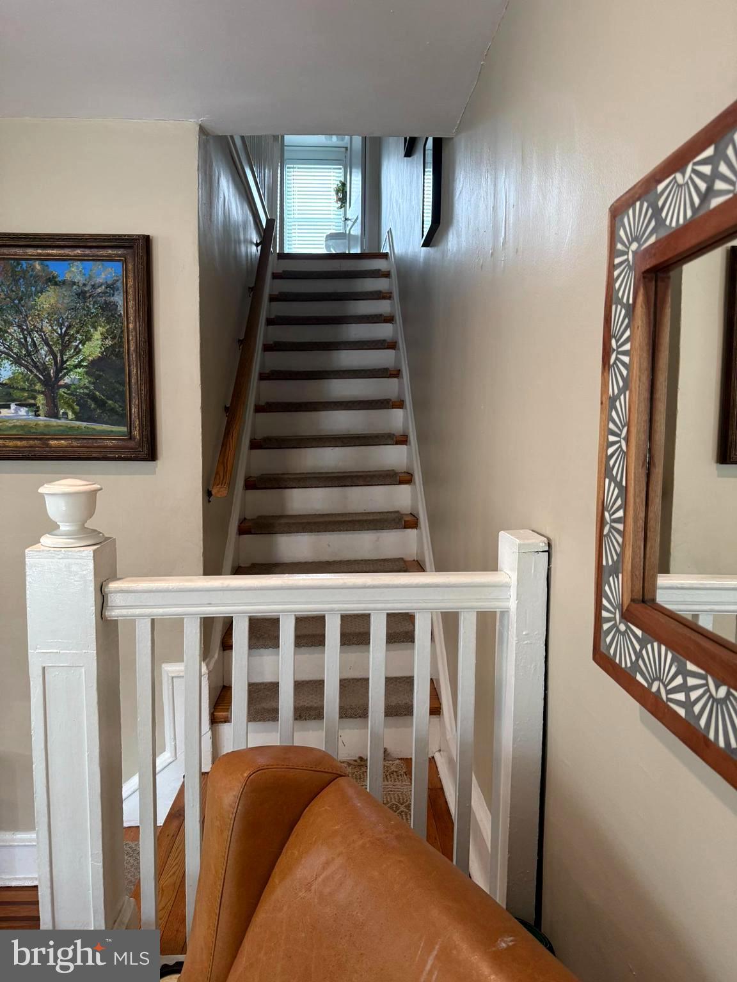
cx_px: 368
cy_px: 491
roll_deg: -1.7
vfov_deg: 71.6
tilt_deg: -4.9
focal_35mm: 24
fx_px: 681
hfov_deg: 56.8
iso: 250
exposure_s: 1/120
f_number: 1.78
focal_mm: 6.76
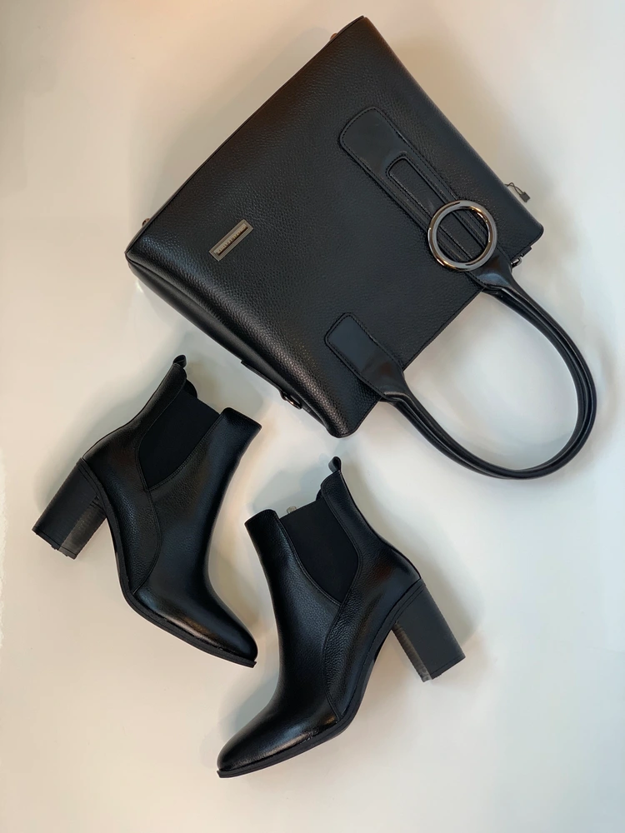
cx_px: 312
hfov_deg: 28.0
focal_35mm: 52
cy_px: 416
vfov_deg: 36.8
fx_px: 1252
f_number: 2.4
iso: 64
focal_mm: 6
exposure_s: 1/50
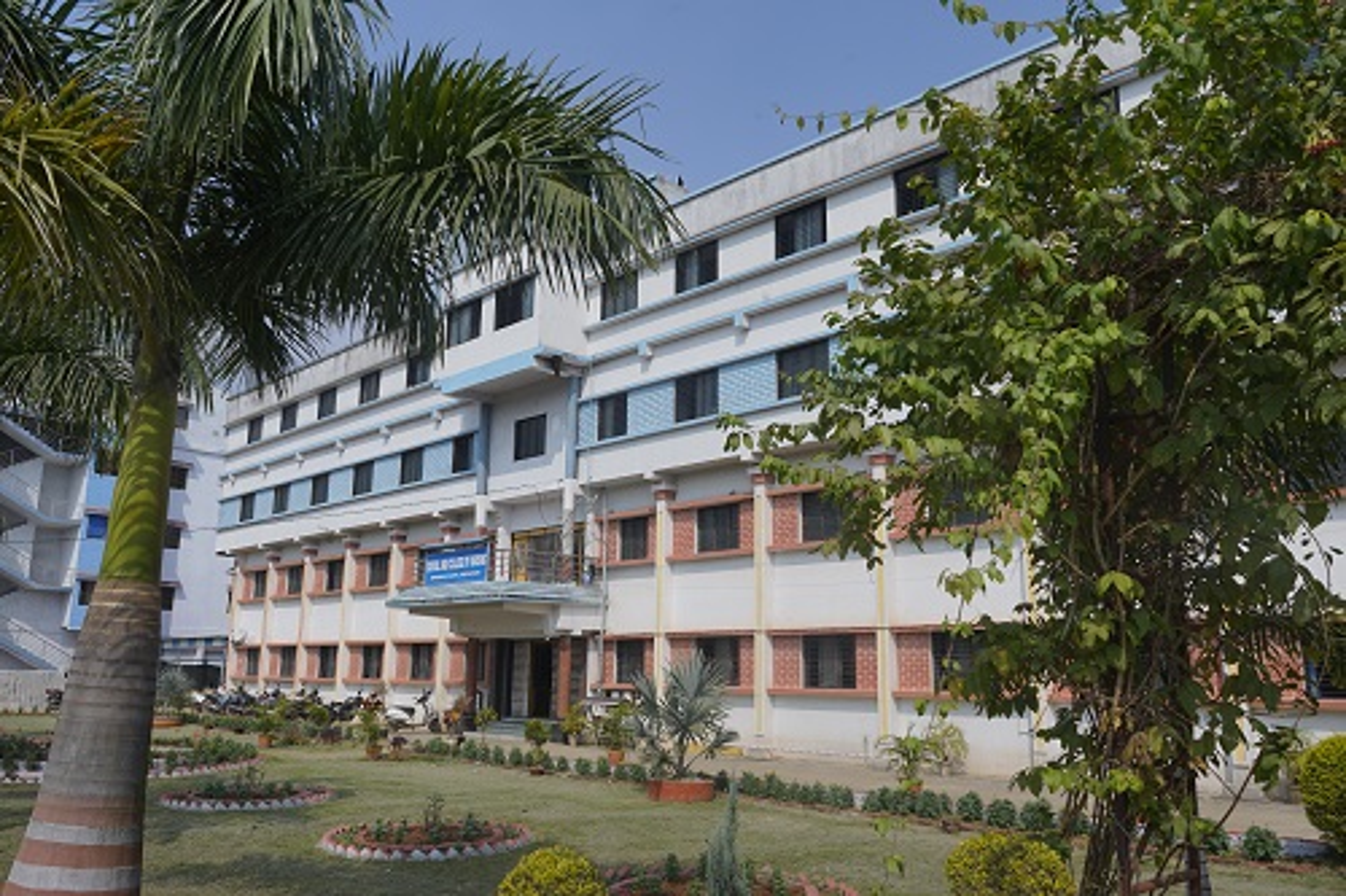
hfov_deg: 65.5
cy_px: 448
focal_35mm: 28
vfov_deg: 46.4
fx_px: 1046
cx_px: 673
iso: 100
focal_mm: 28
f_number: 14
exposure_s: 1/200
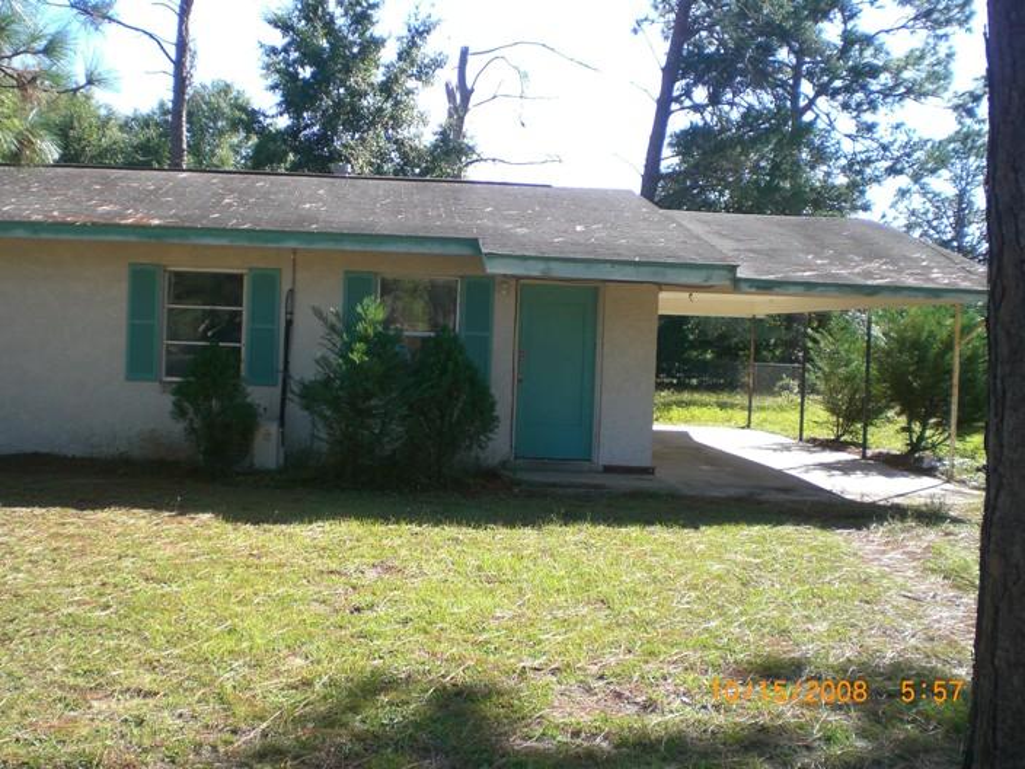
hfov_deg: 49.0
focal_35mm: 38
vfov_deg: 37.7
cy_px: 384
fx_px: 1125
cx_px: 512
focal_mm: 6.3
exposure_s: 1/250
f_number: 3.1
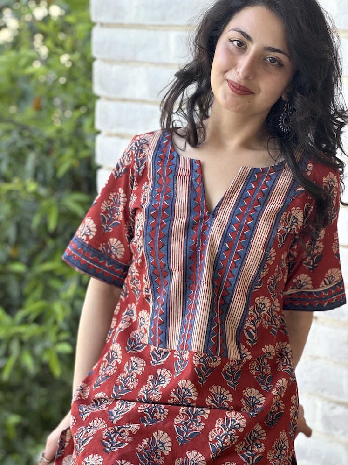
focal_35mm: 77
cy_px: 232
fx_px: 1032
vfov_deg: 25.3
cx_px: 174
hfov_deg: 19.1
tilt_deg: -13.8
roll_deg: +1.7
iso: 64
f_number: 2.8
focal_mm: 9
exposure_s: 1/99
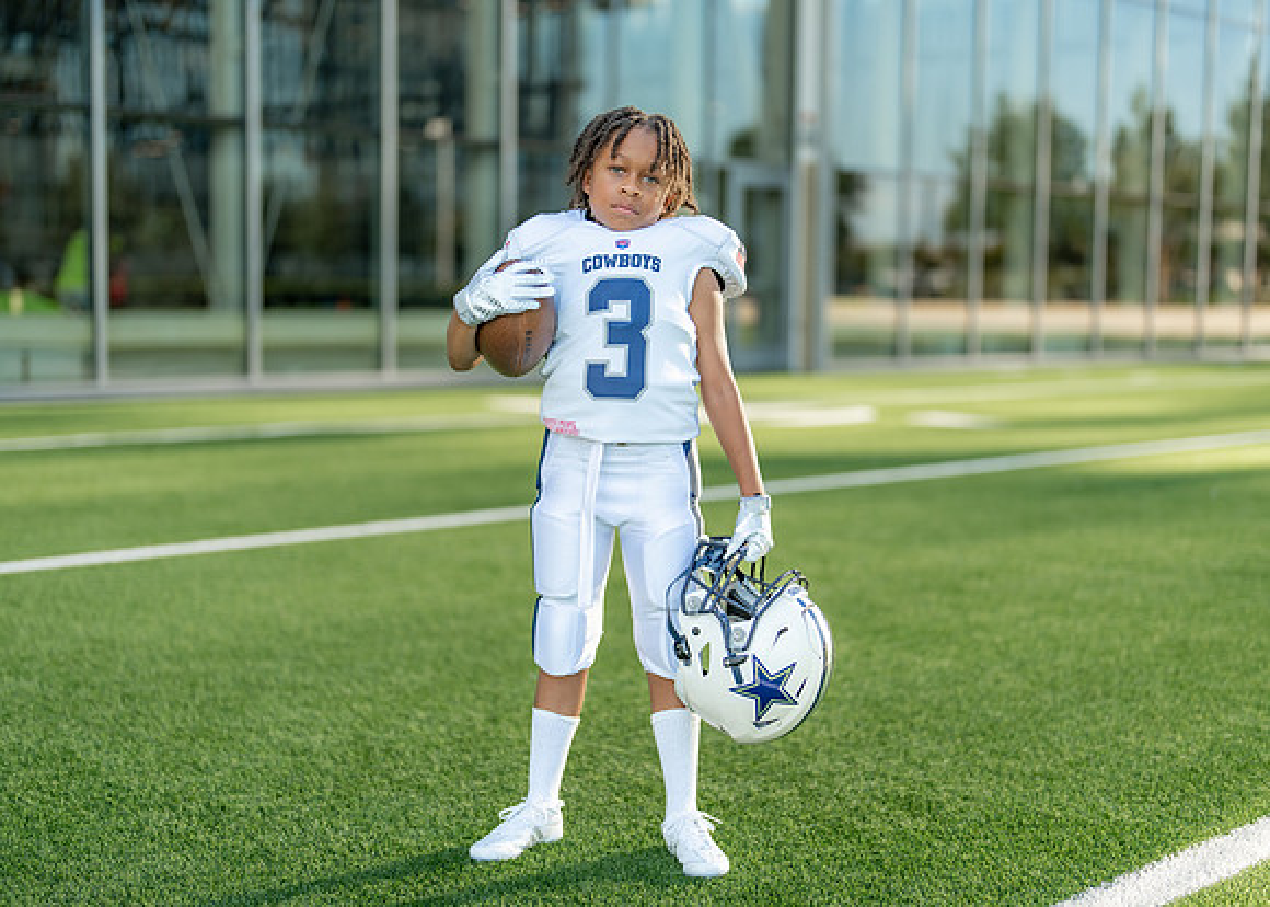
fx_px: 2013
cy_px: 481
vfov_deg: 25.4
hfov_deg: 35.0
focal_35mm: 56
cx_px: 647
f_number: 1.2
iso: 100
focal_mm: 50
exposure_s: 1/2000
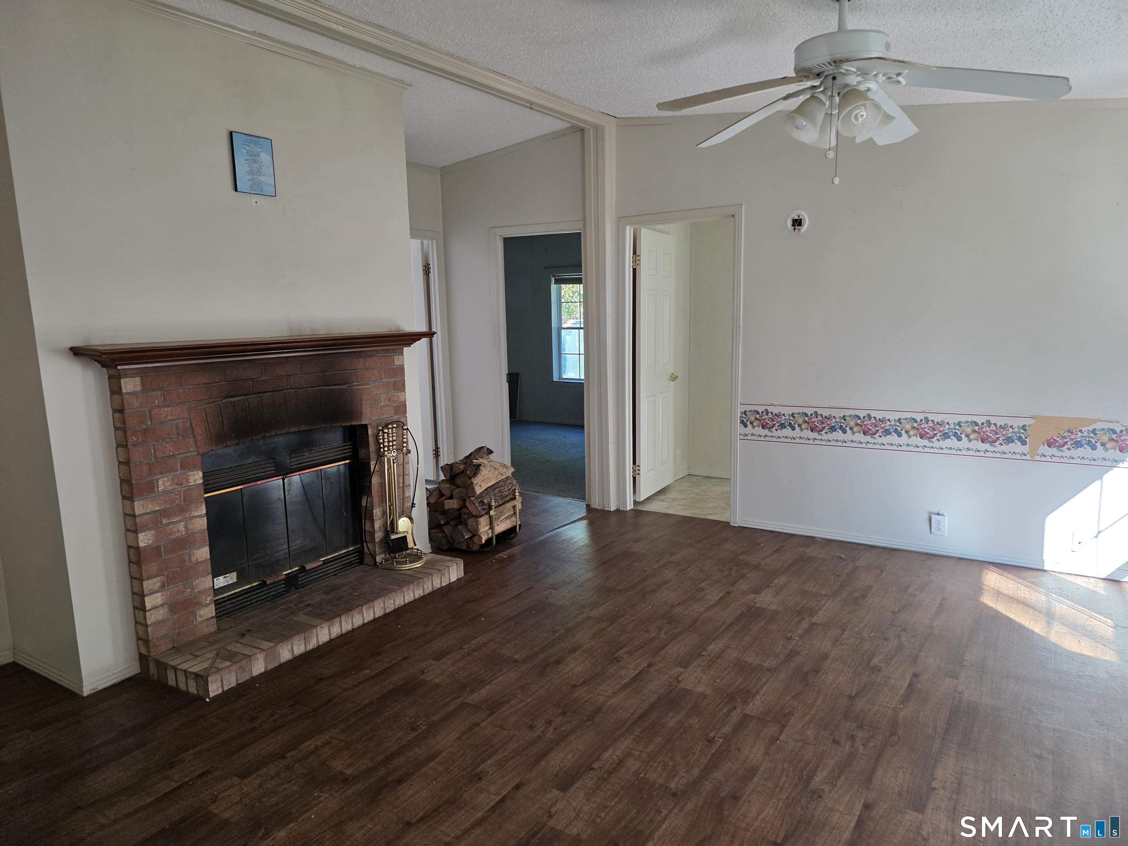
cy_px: 423
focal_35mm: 23
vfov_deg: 58.9
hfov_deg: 73.9
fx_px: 749
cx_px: 564
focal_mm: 6.3
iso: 125
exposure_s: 1/180
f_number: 1.7
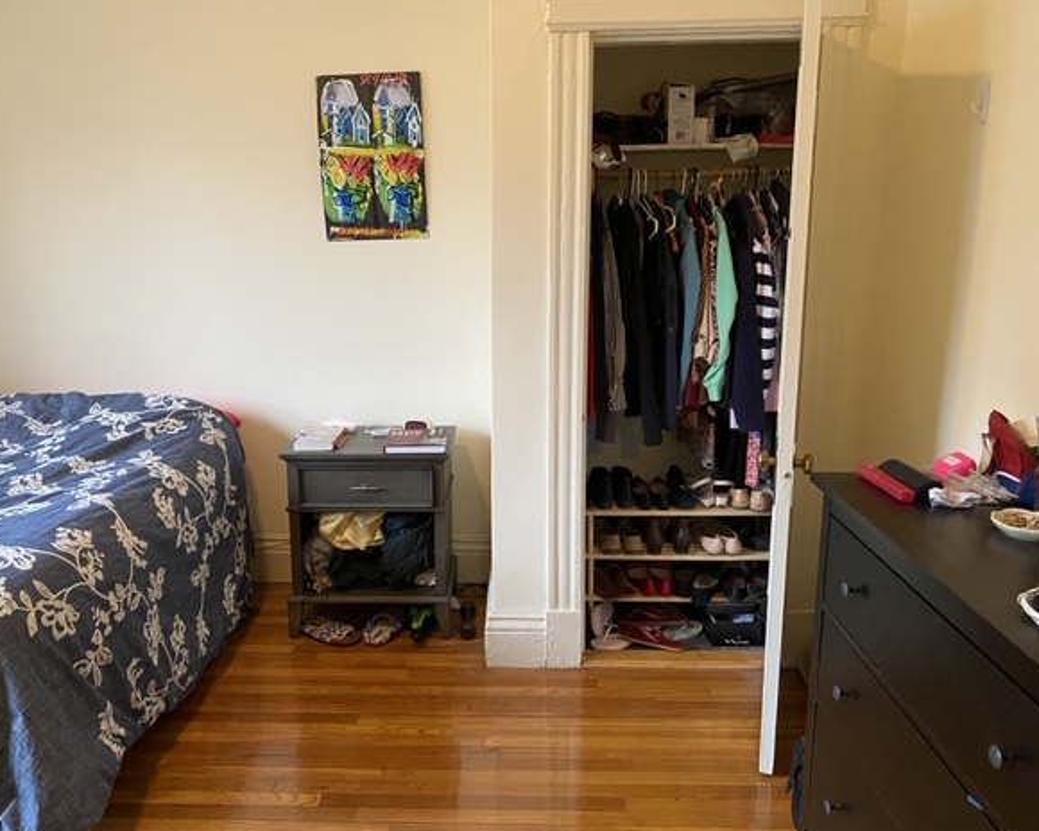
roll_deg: +1.0
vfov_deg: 51.5
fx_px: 861
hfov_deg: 62.1
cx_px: 475
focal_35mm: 28
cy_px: 414
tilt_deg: -13.0
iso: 400
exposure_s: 1/60
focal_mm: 4.25
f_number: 1.8
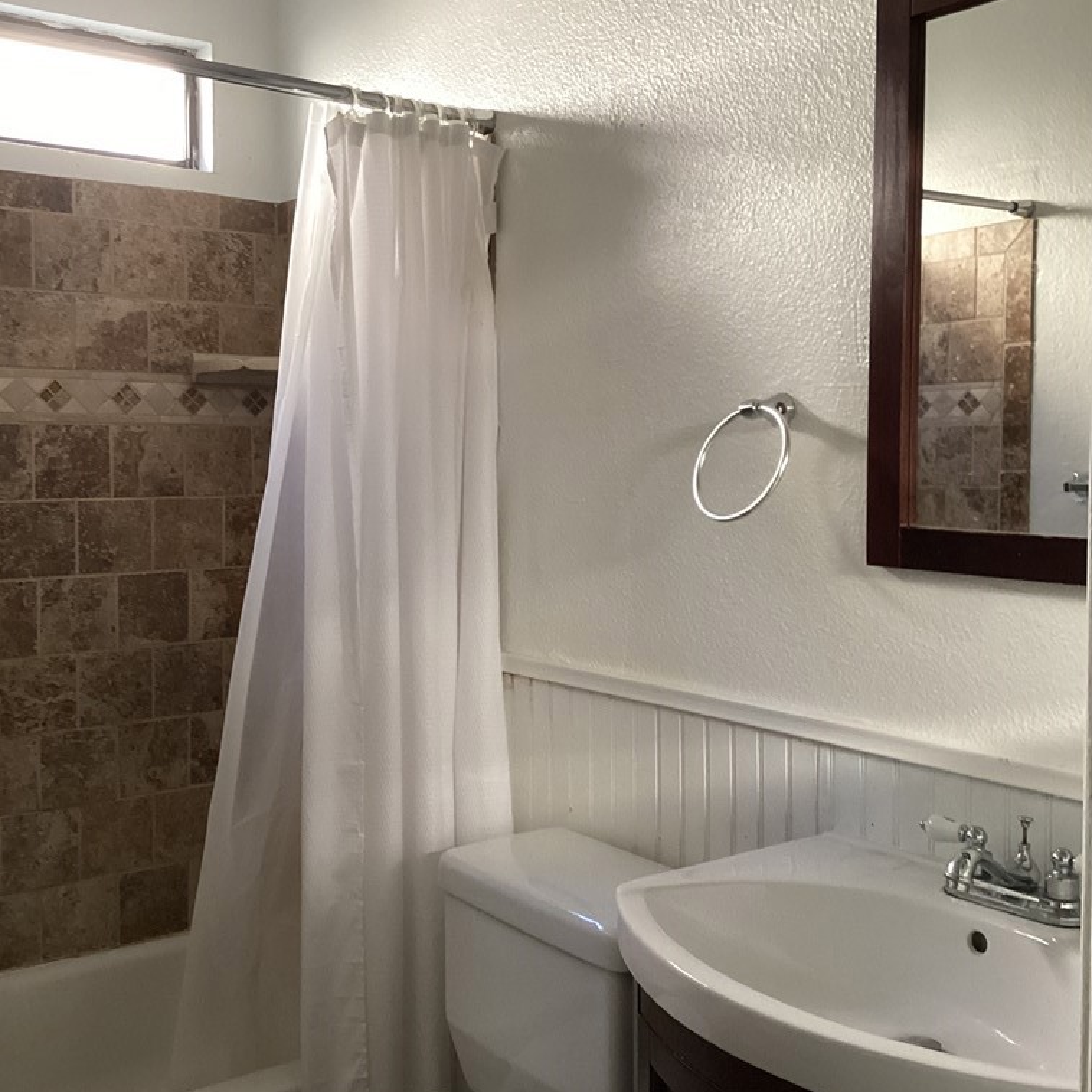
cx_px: 542
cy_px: 507
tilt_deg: -3.1
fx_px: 1321
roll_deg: -0.2
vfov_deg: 44.9
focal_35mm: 37
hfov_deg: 44.9
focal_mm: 3.3
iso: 200
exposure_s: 1/60
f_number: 2.4
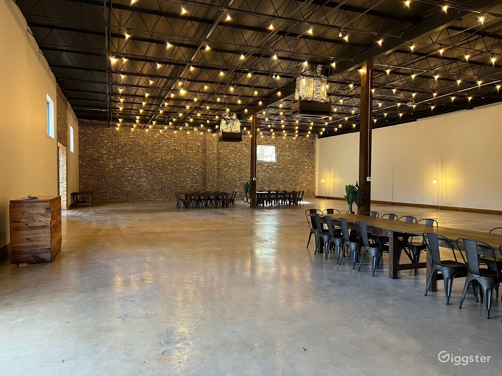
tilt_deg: -2.0
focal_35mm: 26
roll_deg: +0.0
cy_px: 188
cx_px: 251
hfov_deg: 67.3
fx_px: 377
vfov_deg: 53.1
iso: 400
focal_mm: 5.7
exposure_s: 1/60
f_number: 1.5
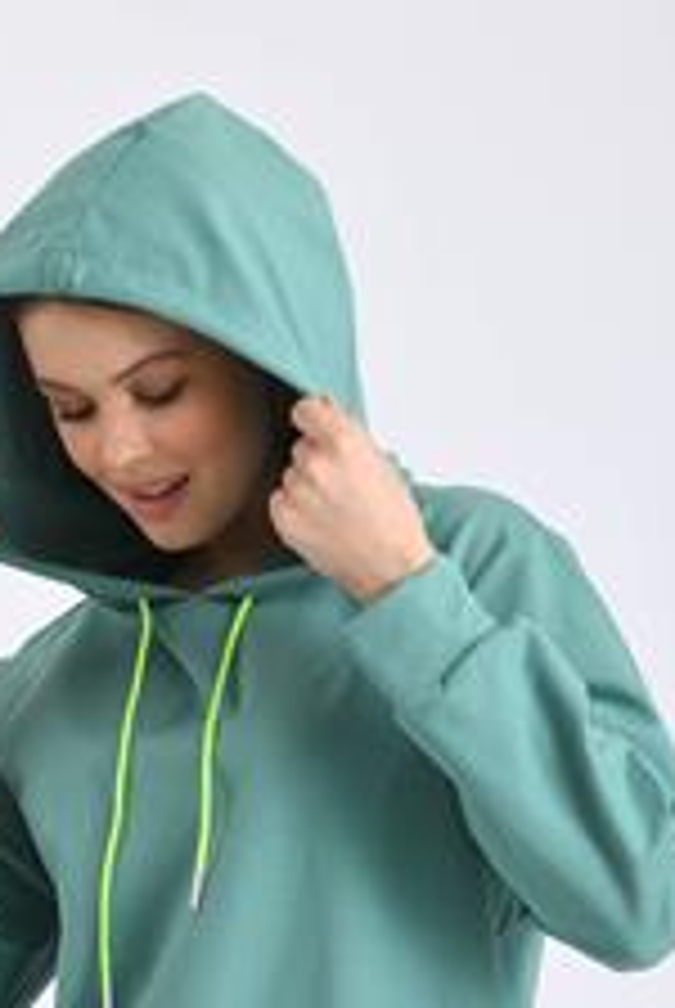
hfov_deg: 4.2
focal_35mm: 331
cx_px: 144
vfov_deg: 6.2
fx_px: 9280
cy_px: 940
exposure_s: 1/160
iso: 100
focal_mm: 165
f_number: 9
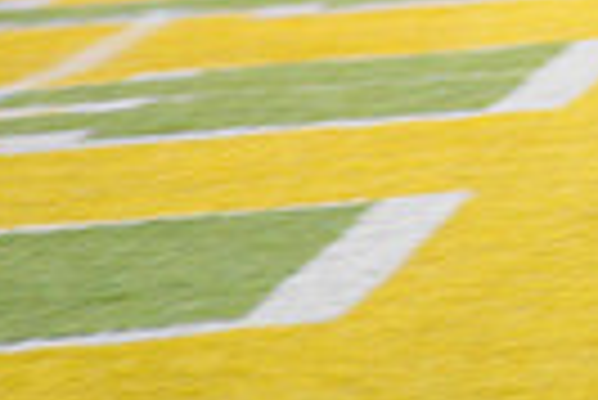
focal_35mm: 872
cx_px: 1281
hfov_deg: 2.4
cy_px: -306
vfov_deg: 1.6
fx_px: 14501
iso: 4000
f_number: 4
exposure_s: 1/160
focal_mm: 200
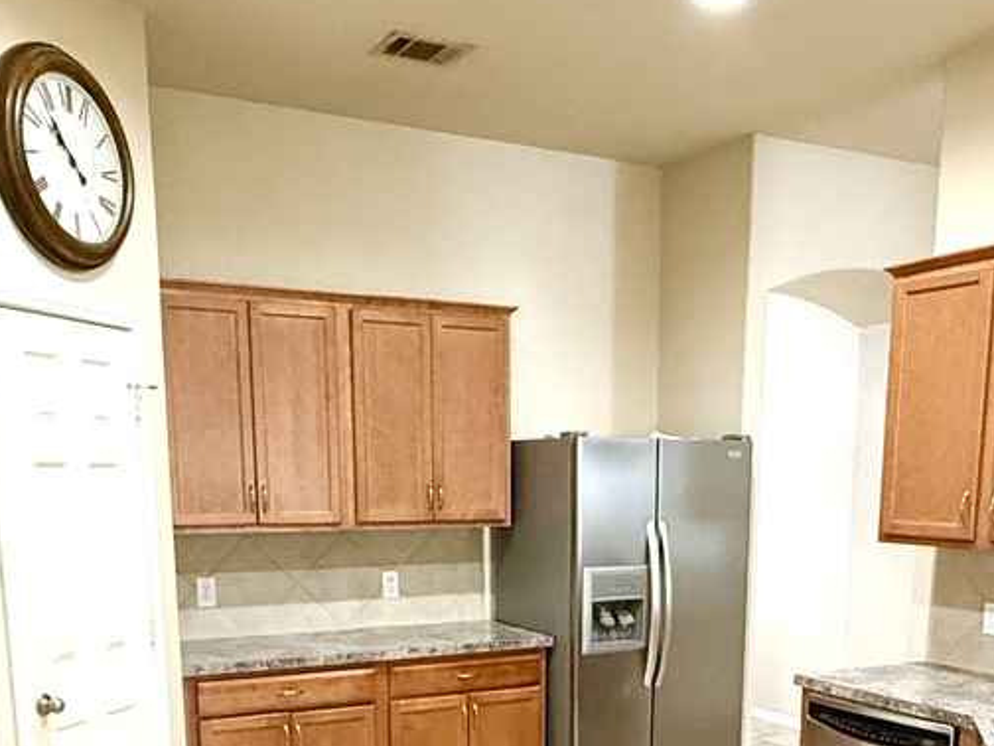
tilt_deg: -10.5
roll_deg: -0.5
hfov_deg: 46.8
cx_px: 536
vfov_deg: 33.8
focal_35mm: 40
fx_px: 1149
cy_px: 691
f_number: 2.2
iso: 500
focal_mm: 2.22
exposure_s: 1/60
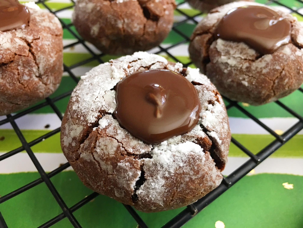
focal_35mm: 29
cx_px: 152
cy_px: 114
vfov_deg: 48.2
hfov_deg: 61.7
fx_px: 254
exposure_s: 1/4
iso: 50
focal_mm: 4.15
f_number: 2.2
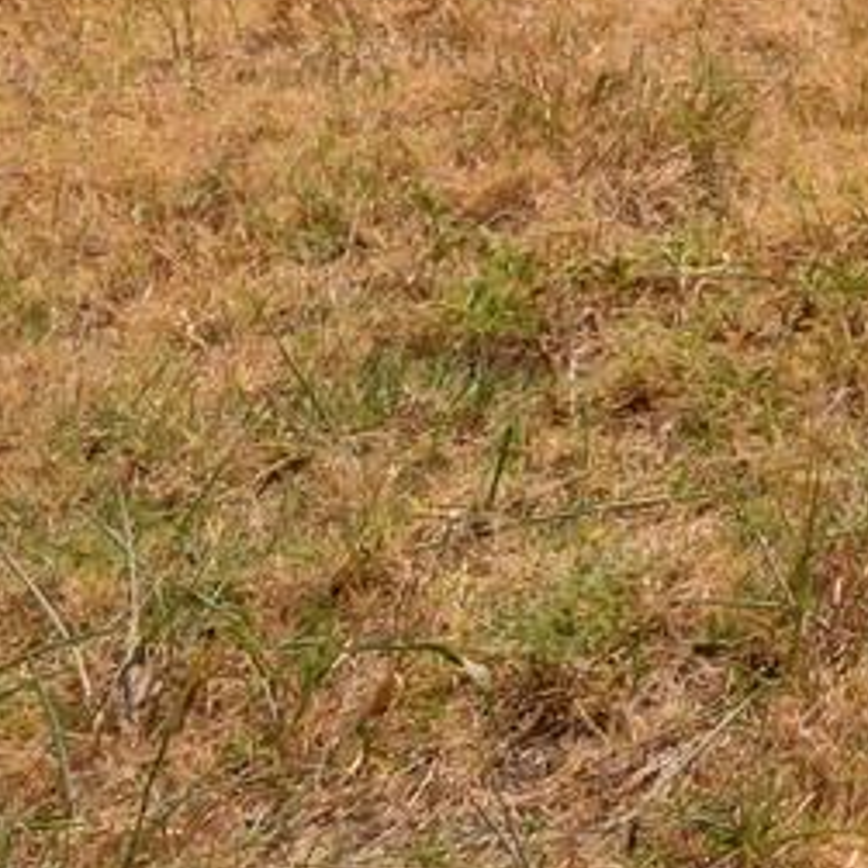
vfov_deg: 12.8
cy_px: -1070
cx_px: 2569
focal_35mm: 111
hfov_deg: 10.8
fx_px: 3149
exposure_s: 1/1600
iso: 160
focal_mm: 16
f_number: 9
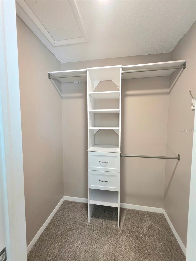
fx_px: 98
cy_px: 130
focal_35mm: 13
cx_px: 98
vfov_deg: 106.2
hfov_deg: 89.9
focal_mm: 2.2
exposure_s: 1/60.2
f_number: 1.9
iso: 250
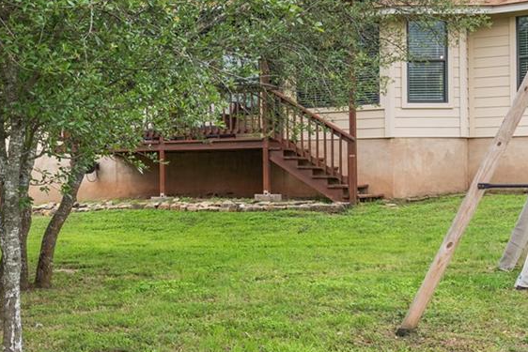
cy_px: 162
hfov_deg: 28.6
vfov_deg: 21.9
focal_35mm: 62
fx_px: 910
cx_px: -86
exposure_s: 1/40
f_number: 8
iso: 400
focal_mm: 17
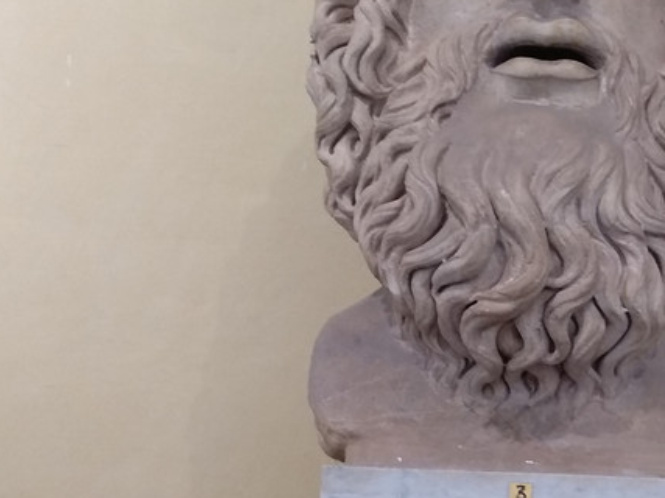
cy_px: 319
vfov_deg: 22.5
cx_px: 512
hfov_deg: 29.3
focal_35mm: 65
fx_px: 1248
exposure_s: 1/33
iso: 640
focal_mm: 3.82
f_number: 2.2
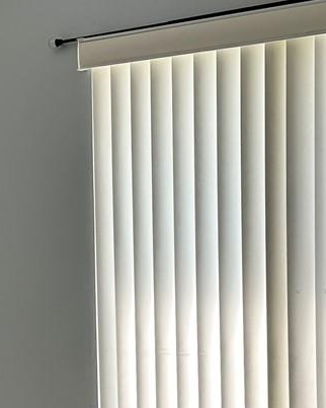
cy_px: 300
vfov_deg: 20.5
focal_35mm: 93
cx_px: -12
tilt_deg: -4.3
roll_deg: +1.7
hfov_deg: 16.1
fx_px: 1122
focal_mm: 6.86
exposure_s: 1/315
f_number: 1.78
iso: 80
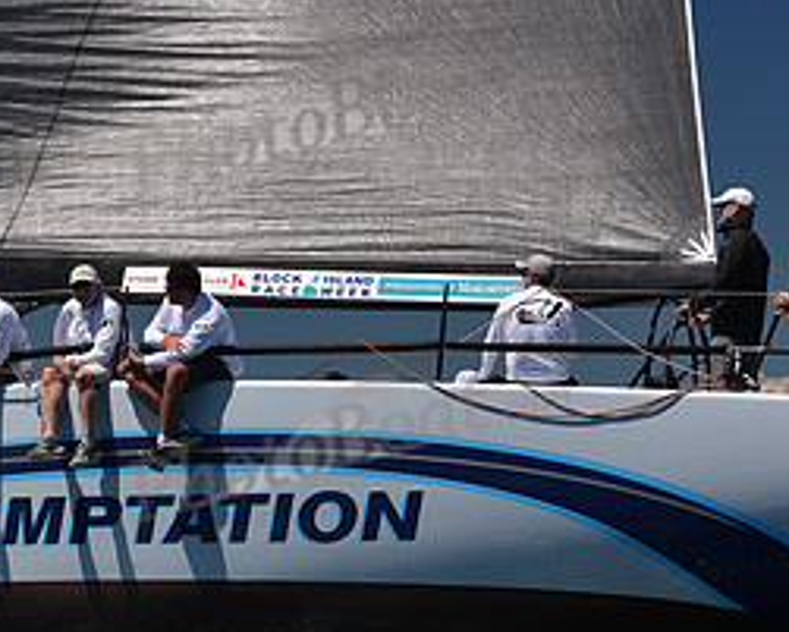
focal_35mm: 152
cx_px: -31
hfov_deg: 12.5
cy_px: 322
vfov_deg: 10.2
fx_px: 3551
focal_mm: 70
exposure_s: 1/800
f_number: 7.1
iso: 250
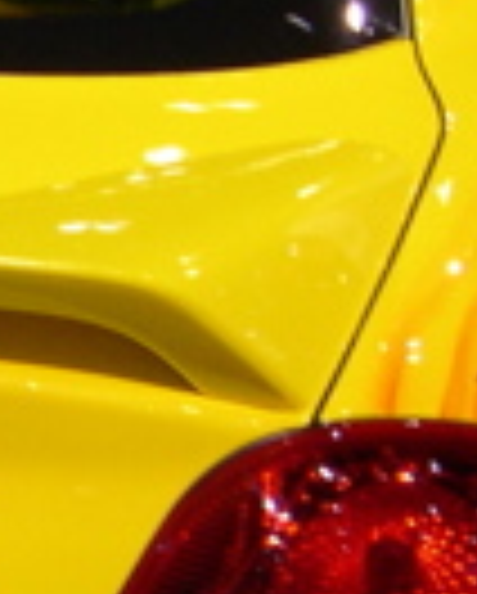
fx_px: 3944
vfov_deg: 8.6
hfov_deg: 6.6
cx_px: -567
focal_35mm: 224
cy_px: 432
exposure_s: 1/39.3
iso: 100
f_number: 2.8
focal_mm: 8
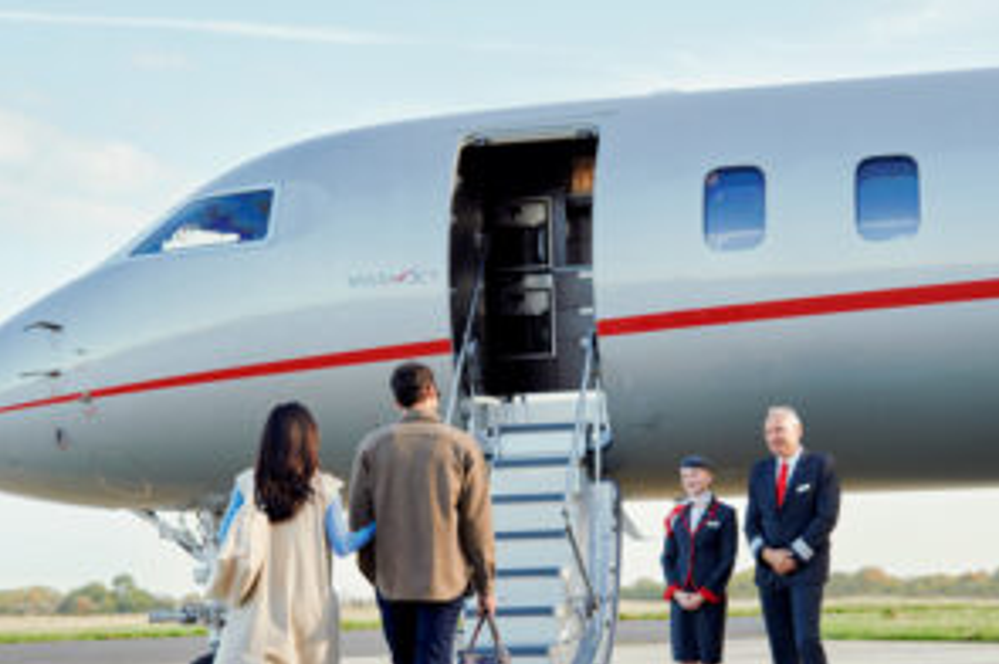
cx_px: 461
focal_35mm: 84
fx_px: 2328
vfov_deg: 16.2
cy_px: 417
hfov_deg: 24.2
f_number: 3.2
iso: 100
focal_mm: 55
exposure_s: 1/400
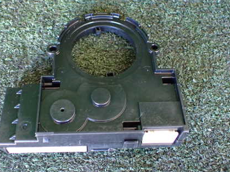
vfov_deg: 33.5
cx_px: 96
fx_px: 286
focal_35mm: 43
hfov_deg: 43.7
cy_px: 74
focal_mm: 5.4
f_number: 2.3
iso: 1000
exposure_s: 1/30
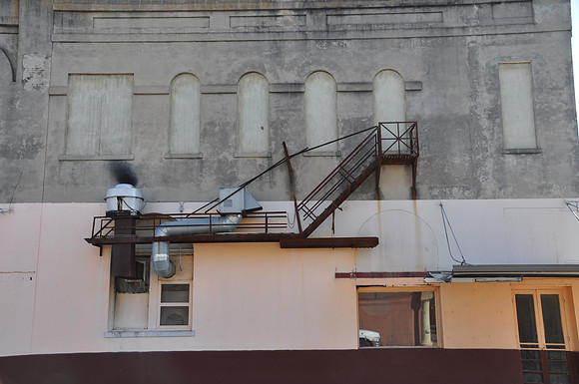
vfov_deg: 34.1
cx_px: 290
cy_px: 192
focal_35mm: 39
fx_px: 626
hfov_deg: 49.6
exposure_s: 1/100
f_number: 10
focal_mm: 26
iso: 200
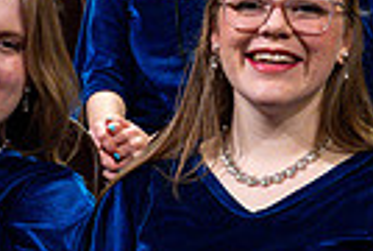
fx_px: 1516
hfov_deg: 14.0
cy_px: -99
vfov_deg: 9.2
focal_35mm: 146
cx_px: 237
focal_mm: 31.5
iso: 5000
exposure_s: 1/80
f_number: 11
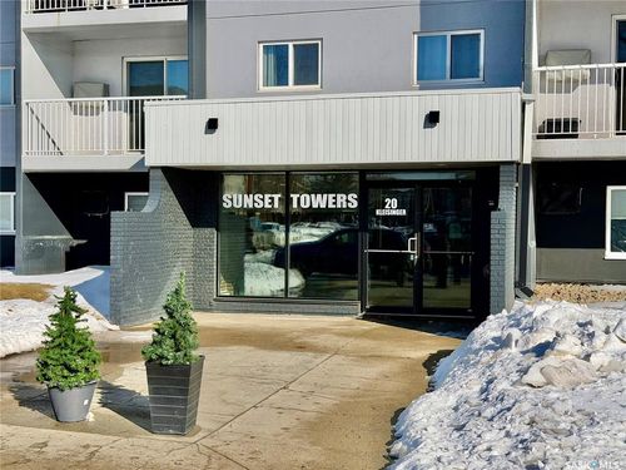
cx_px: 313
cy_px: 235
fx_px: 868
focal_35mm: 48
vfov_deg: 30.3
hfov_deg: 39.7
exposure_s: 1/9901
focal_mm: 6.76
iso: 64
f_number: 1.78
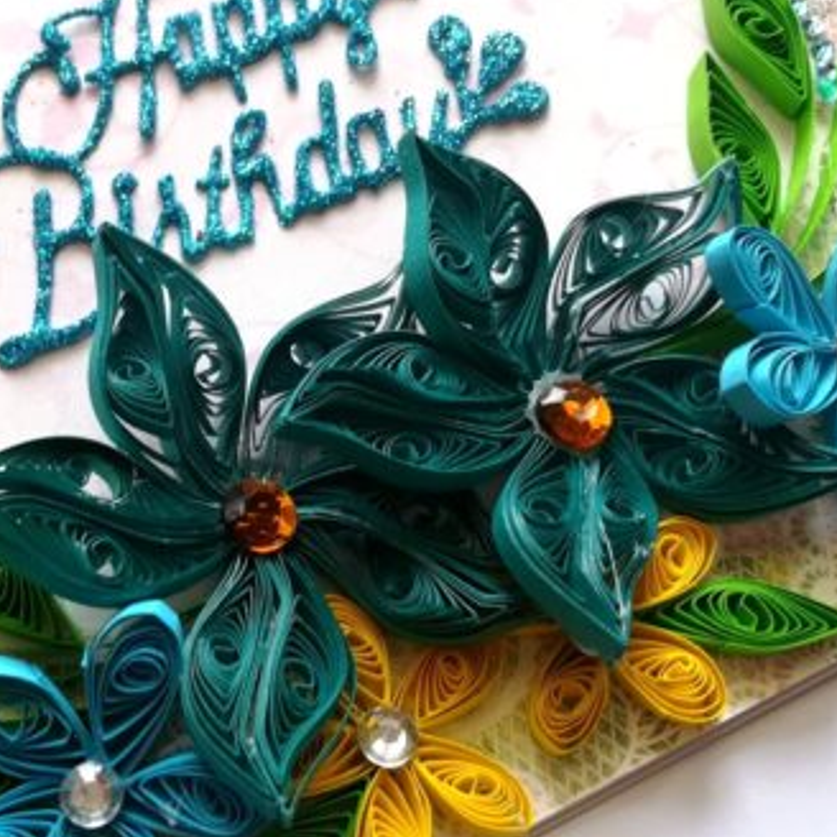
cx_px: 225
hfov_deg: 39.1
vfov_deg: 40.0
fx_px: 1149
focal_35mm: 42
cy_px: 475
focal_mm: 3.83
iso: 64
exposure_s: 1/60
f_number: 2.2
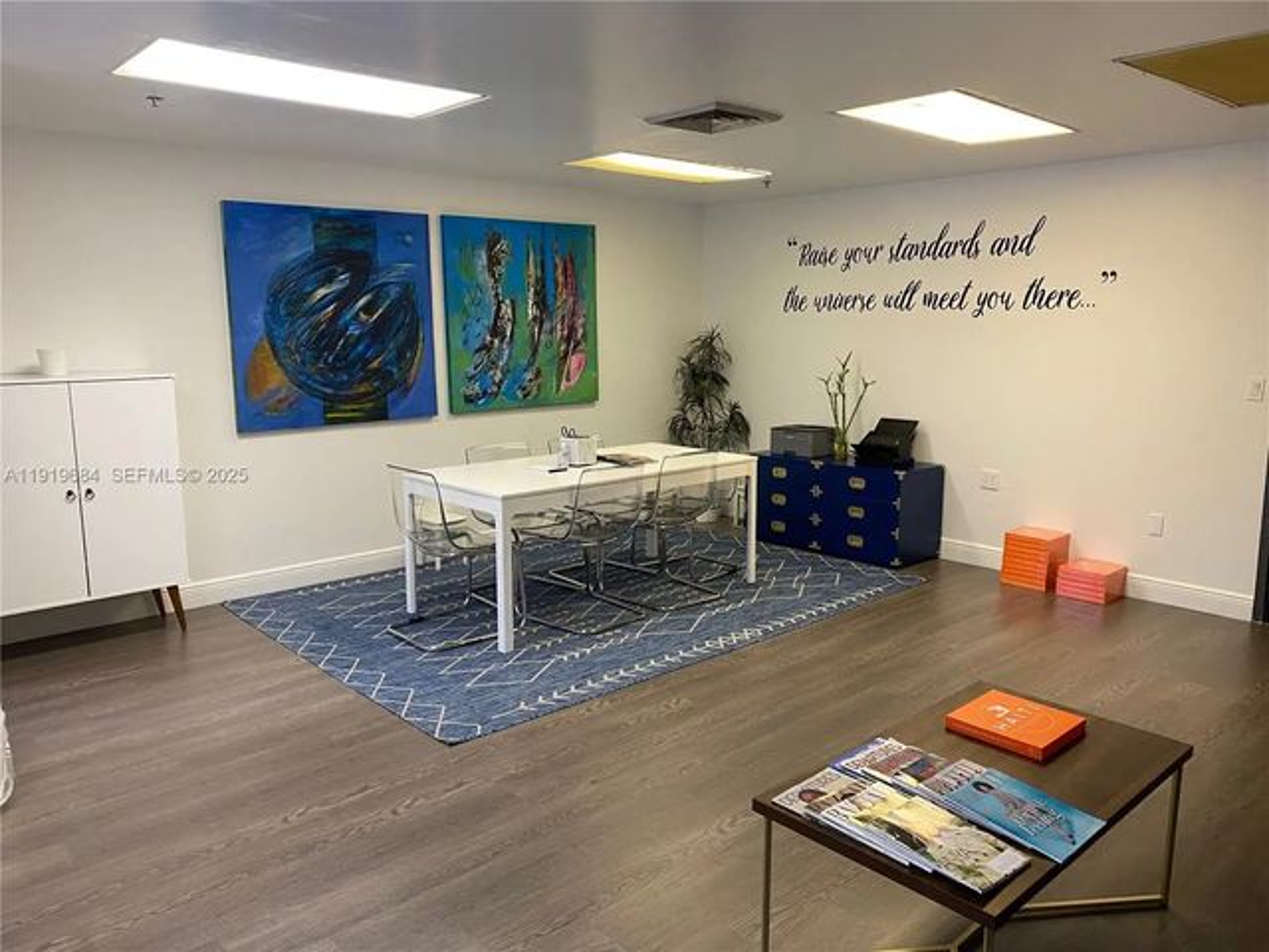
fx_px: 953
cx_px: 634
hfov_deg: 67.3
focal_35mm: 26
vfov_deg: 53.1
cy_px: 476
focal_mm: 4.25
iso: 200
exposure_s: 1/60
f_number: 1.8
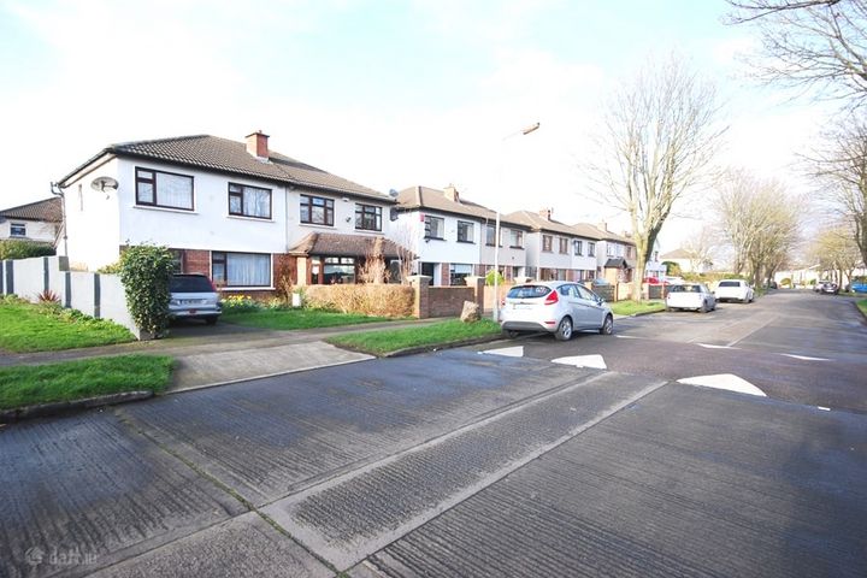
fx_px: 470
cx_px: 434
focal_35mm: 20
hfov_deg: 85.4
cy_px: 289
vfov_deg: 63.2
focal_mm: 13
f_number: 9
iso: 200
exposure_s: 1/100
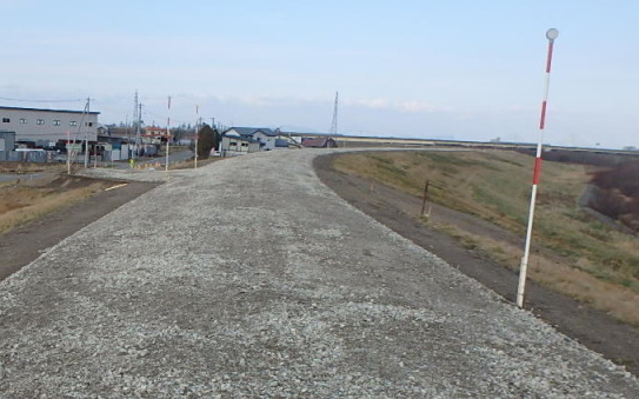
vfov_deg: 29.9
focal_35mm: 42
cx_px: 193
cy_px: 311
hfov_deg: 46.2
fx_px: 731
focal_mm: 3.7
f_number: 3.5
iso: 125
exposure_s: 1/800
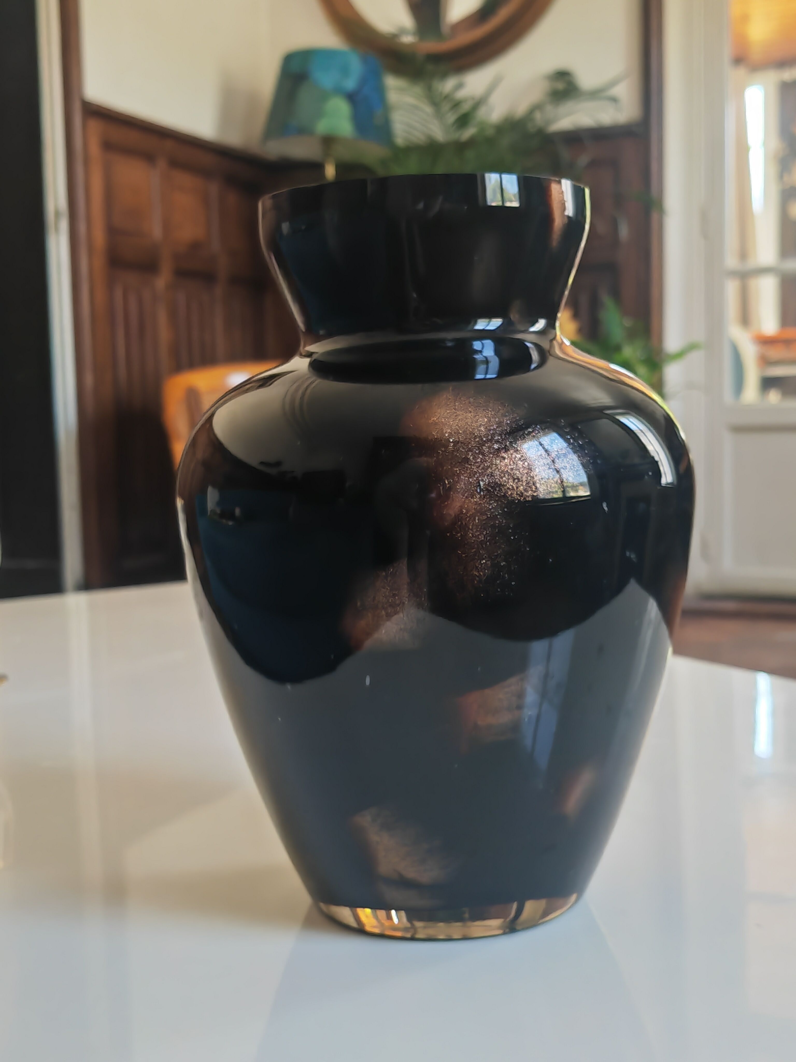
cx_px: 398
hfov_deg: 31.5
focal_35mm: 46
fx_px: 1410
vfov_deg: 41.2
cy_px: 531
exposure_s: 1/100
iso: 320
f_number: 1.8
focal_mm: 5.53
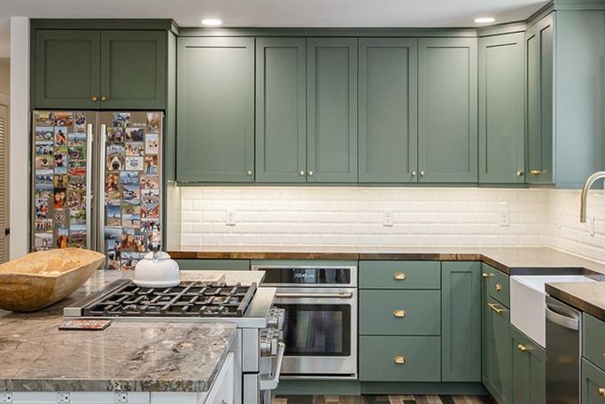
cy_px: 215
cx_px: 299
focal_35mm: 52
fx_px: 883
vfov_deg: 25.8
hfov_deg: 37.8
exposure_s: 1/25
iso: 320
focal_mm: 17.5
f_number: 7.1
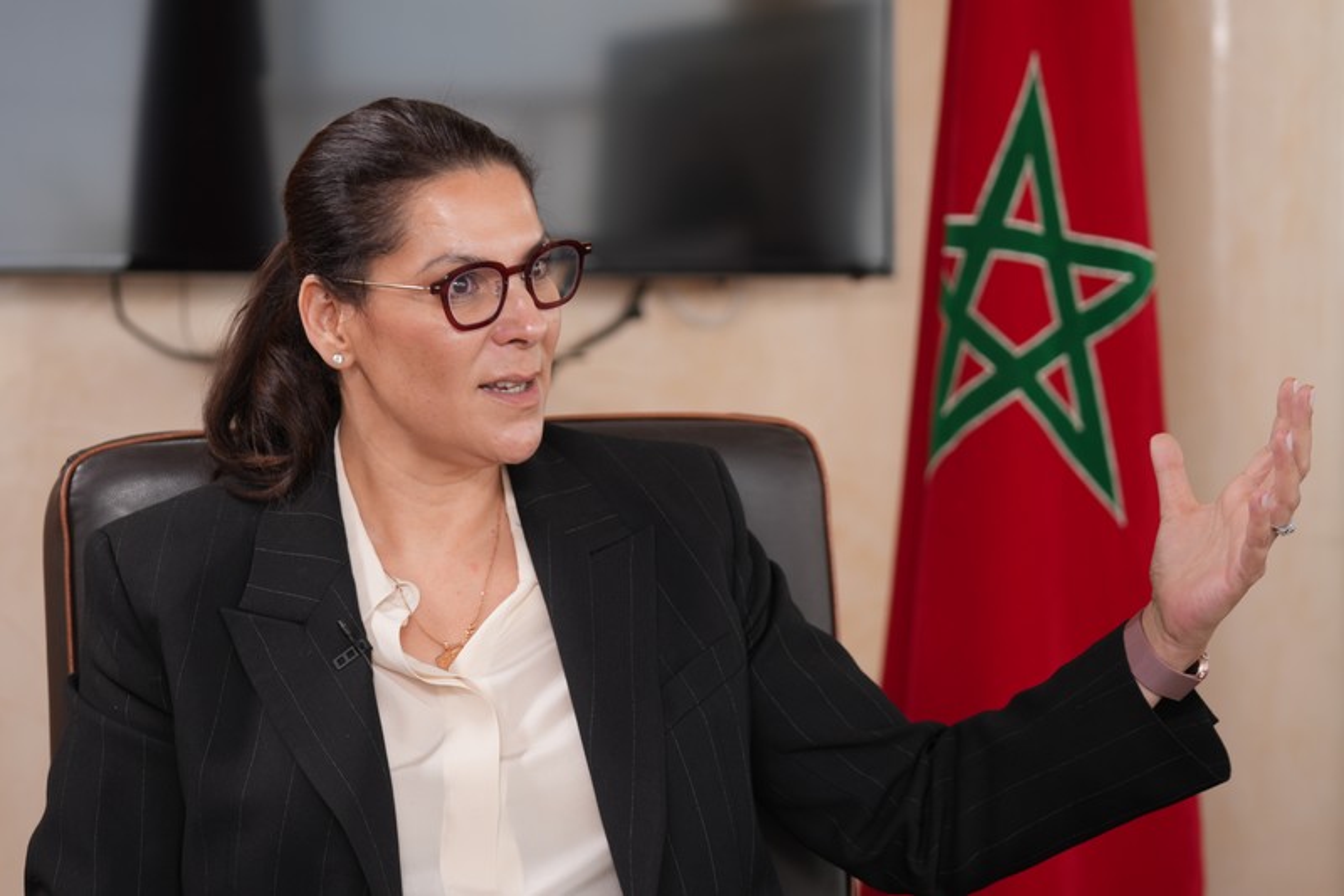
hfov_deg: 22.4
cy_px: 448
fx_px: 3396
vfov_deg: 15.0
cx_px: 672
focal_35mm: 91
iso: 160
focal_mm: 91
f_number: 4
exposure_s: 1/50
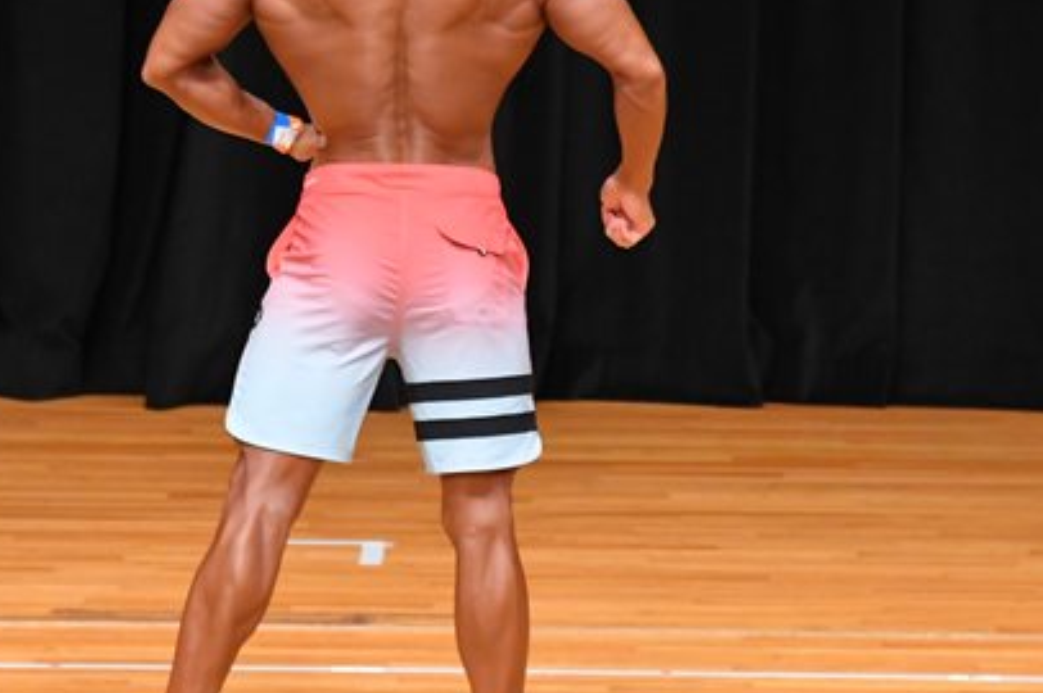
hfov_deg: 4.0
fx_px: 14937
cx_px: 381
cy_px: 262
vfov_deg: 2.7
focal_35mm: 516
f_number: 5.6
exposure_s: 1/400
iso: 4000
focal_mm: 180
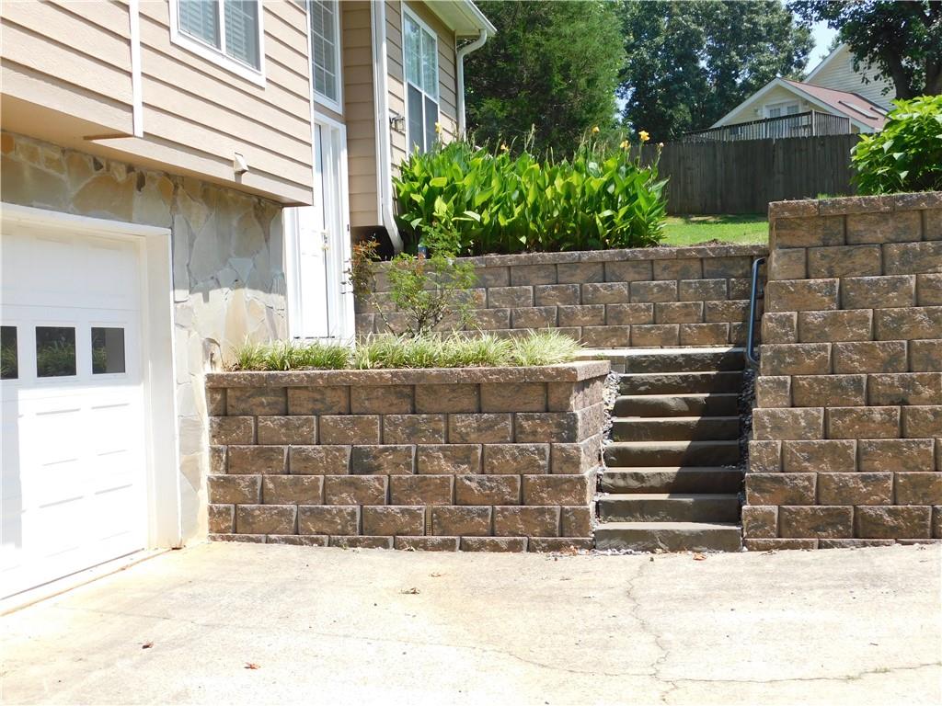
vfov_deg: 32.2
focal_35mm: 45
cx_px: 471
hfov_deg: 42.1
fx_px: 1225
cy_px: 353
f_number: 3.7
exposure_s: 1/500
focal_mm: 8
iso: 125
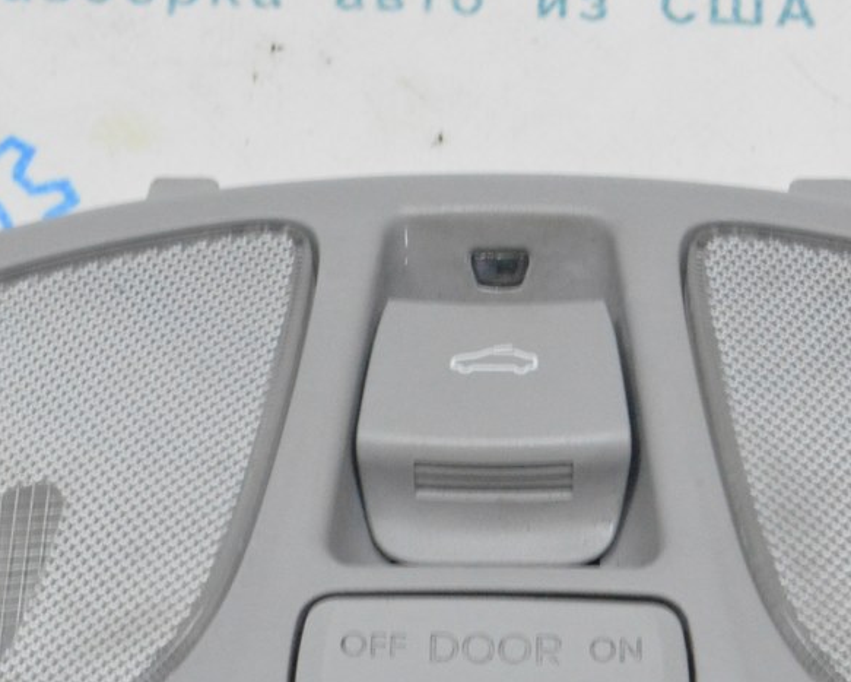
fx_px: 3423
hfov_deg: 14.2
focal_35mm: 136
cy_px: 468
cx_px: 454
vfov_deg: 11.4
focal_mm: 55
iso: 6400
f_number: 20
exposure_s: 1/15
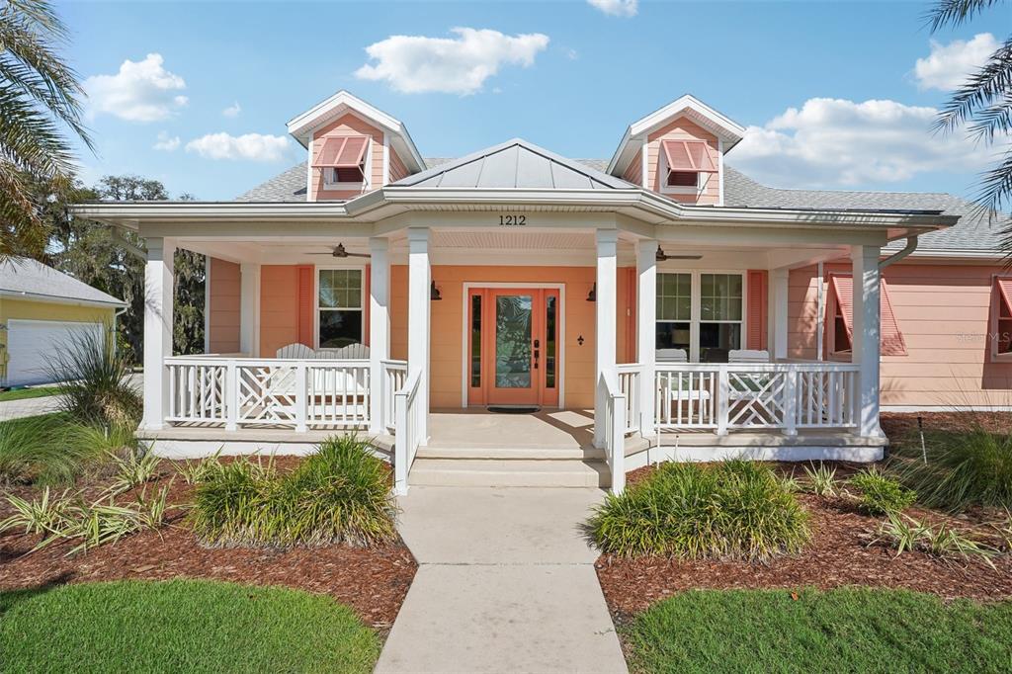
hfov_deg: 93.3
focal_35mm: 17
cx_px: 506
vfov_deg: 70.4
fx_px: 478
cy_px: 337
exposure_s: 1/80
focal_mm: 17
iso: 100
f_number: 20
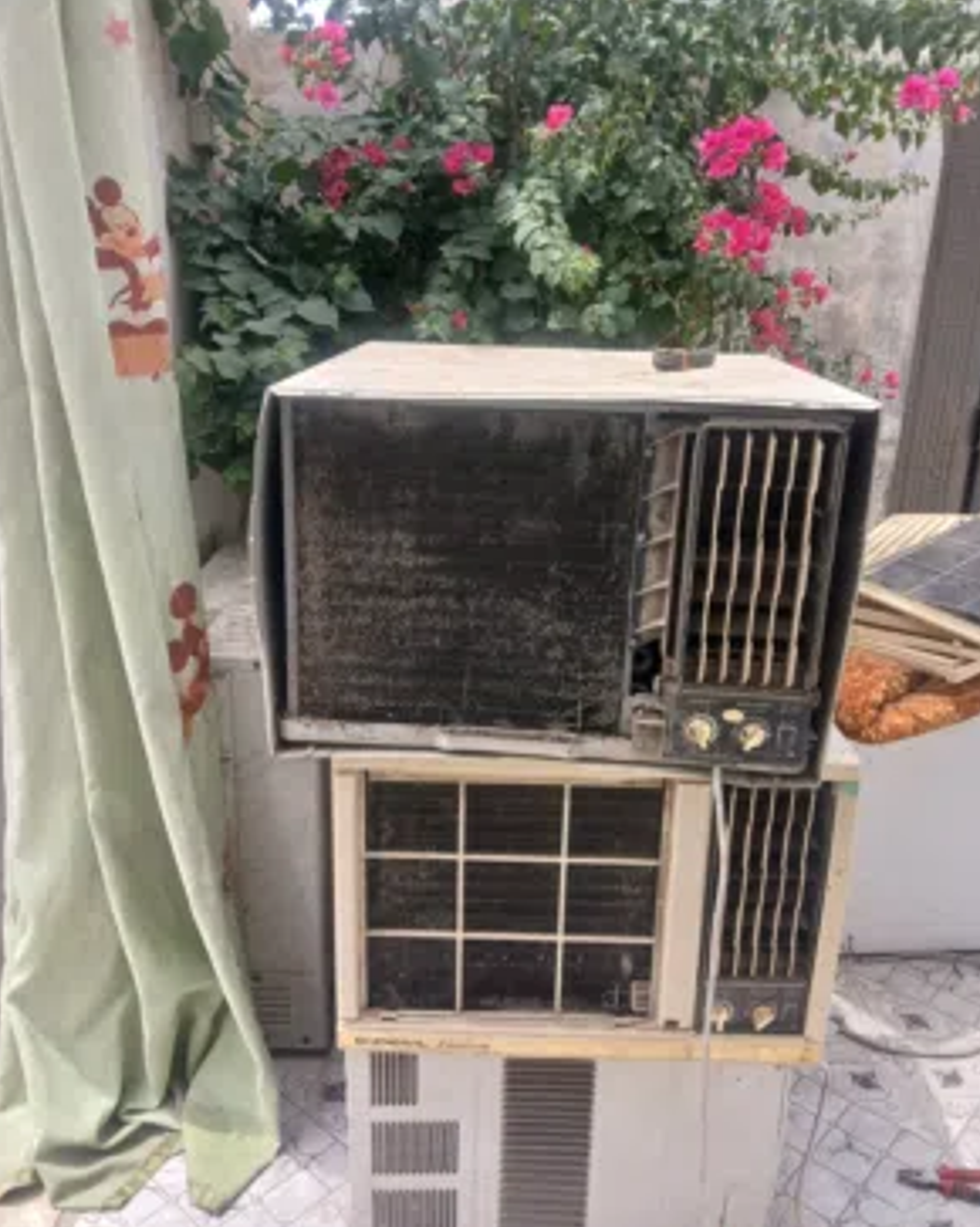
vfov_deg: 62.2
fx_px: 1016
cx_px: 487
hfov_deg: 51.5
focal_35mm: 28
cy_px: 602
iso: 20
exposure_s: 1/168
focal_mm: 3.98
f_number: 1.8
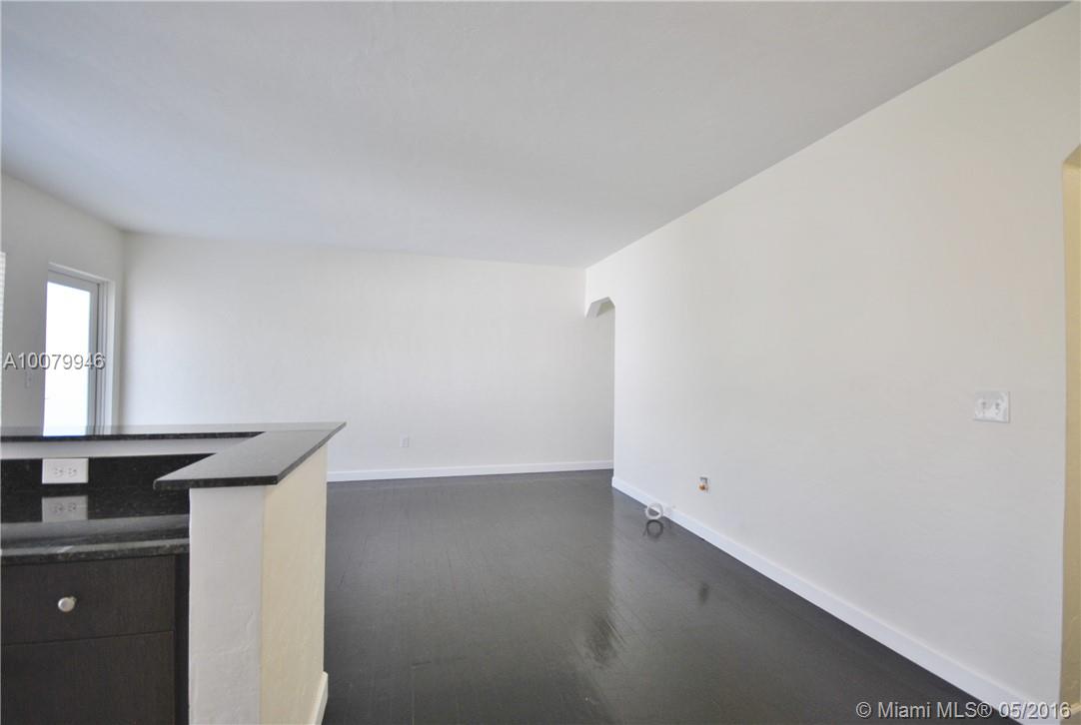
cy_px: 362
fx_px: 451
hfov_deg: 100.3
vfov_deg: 77.6
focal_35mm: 15
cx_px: 540
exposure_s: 1/30
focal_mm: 10
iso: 220
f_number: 4
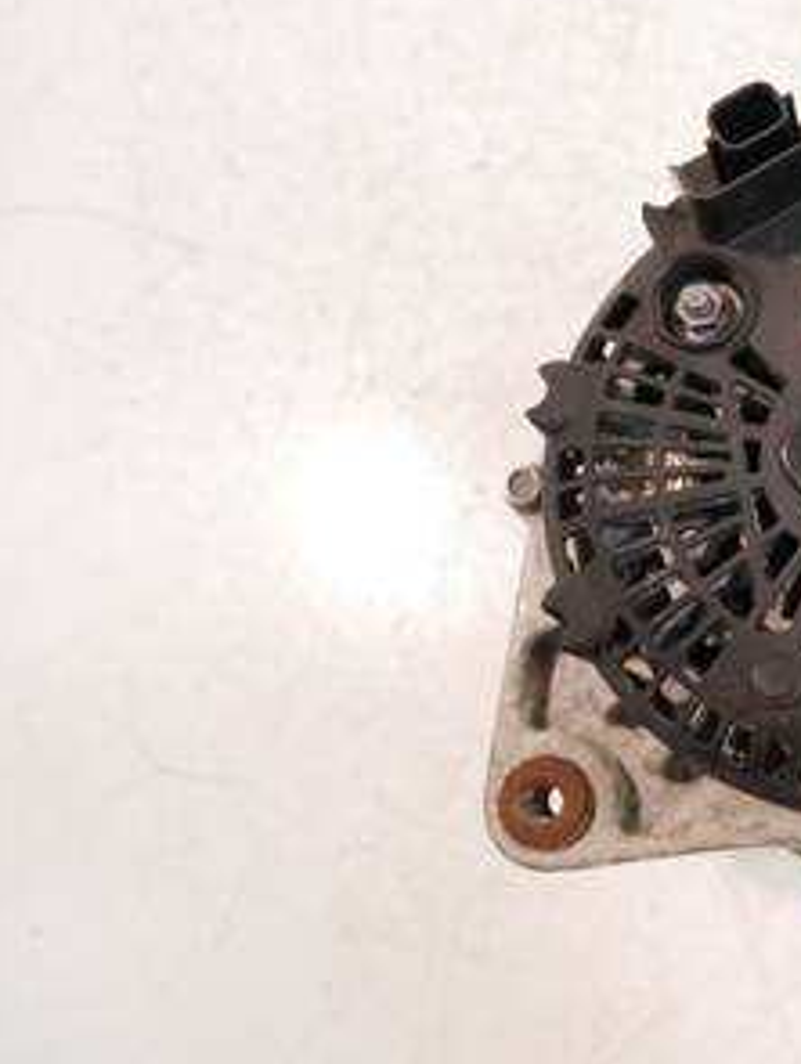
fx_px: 1201
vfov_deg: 47.8
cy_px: 534
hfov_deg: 32.9
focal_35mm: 39
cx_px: 852
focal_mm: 12
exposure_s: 1/125
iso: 1600
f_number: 3.5
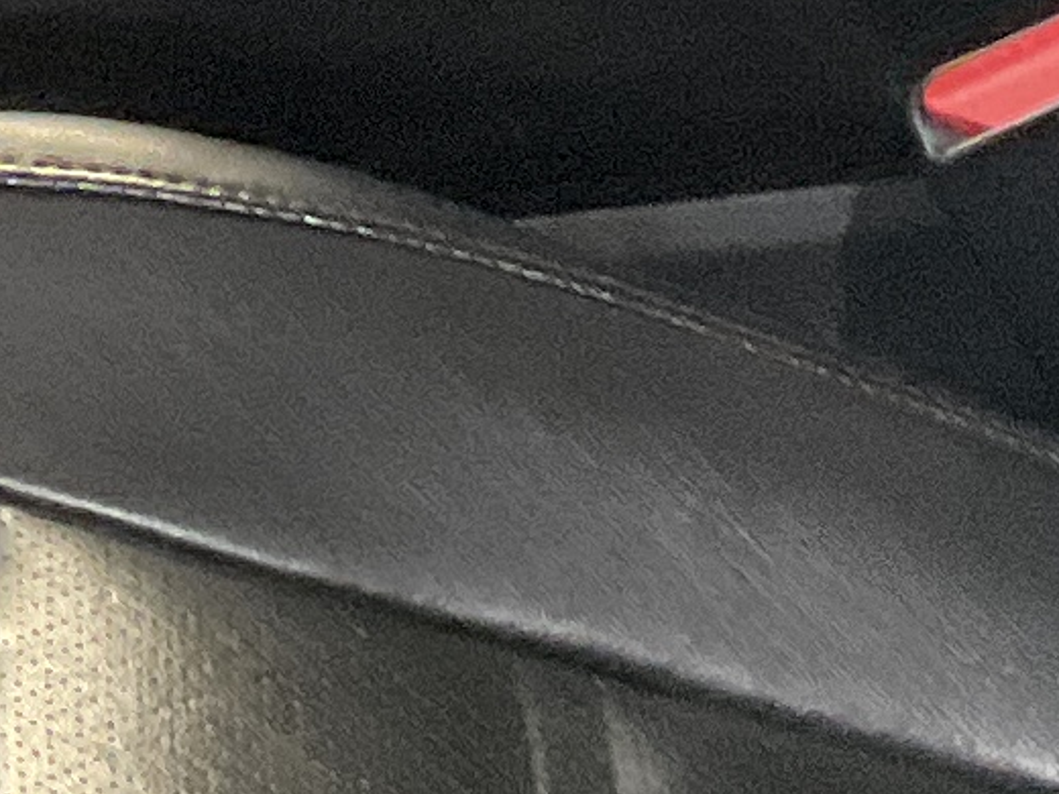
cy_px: -613
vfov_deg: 6.5
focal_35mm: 225
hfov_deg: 8.7
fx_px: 6883
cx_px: -206
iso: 200
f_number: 1.8
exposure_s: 1/60
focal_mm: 3
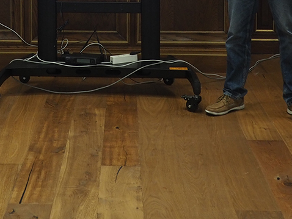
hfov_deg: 21.4
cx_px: 84
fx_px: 768
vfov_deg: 15.5
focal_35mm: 91
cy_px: -67
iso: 800
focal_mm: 17
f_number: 3.7
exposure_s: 1/60
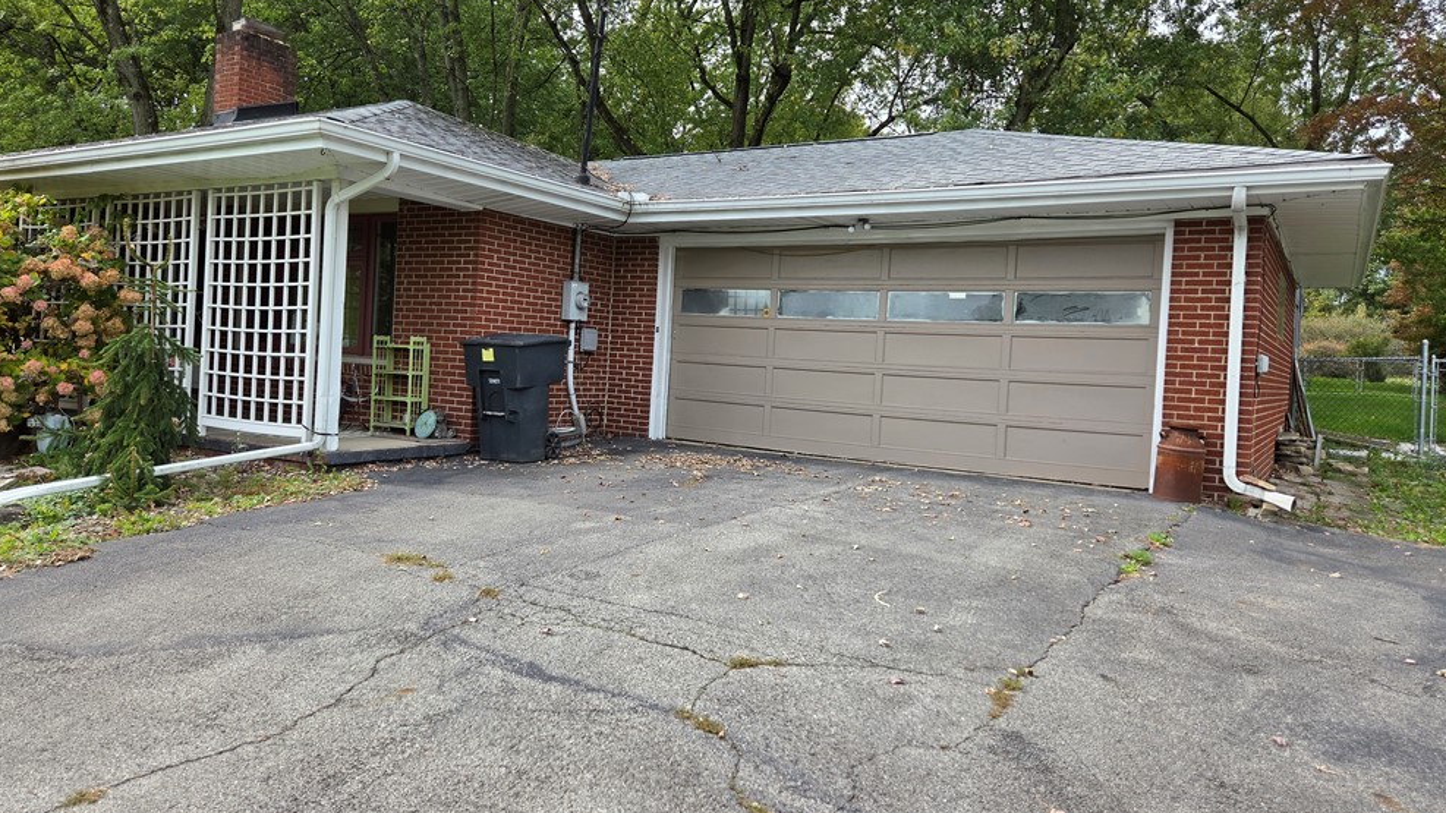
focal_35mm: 26
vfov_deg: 44.3
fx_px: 997
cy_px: 366
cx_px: 697
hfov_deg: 71.9
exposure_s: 1/1418
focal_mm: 5.4
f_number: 1.8
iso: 80
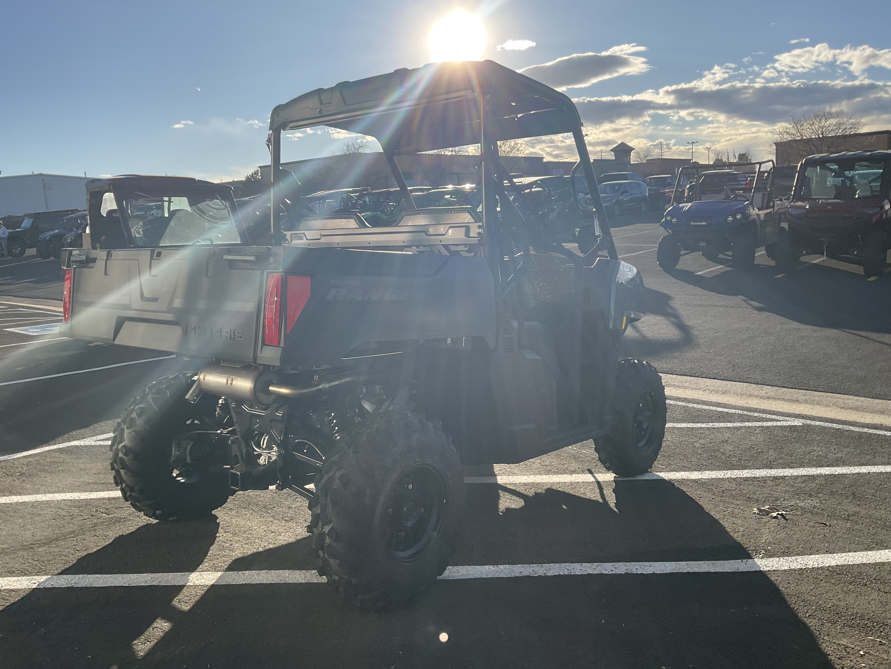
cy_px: 334
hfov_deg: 61.7
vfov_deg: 48.2
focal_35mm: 29
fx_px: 746
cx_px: 446
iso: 16
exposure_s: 1/1984
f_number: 1.8
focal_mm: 3
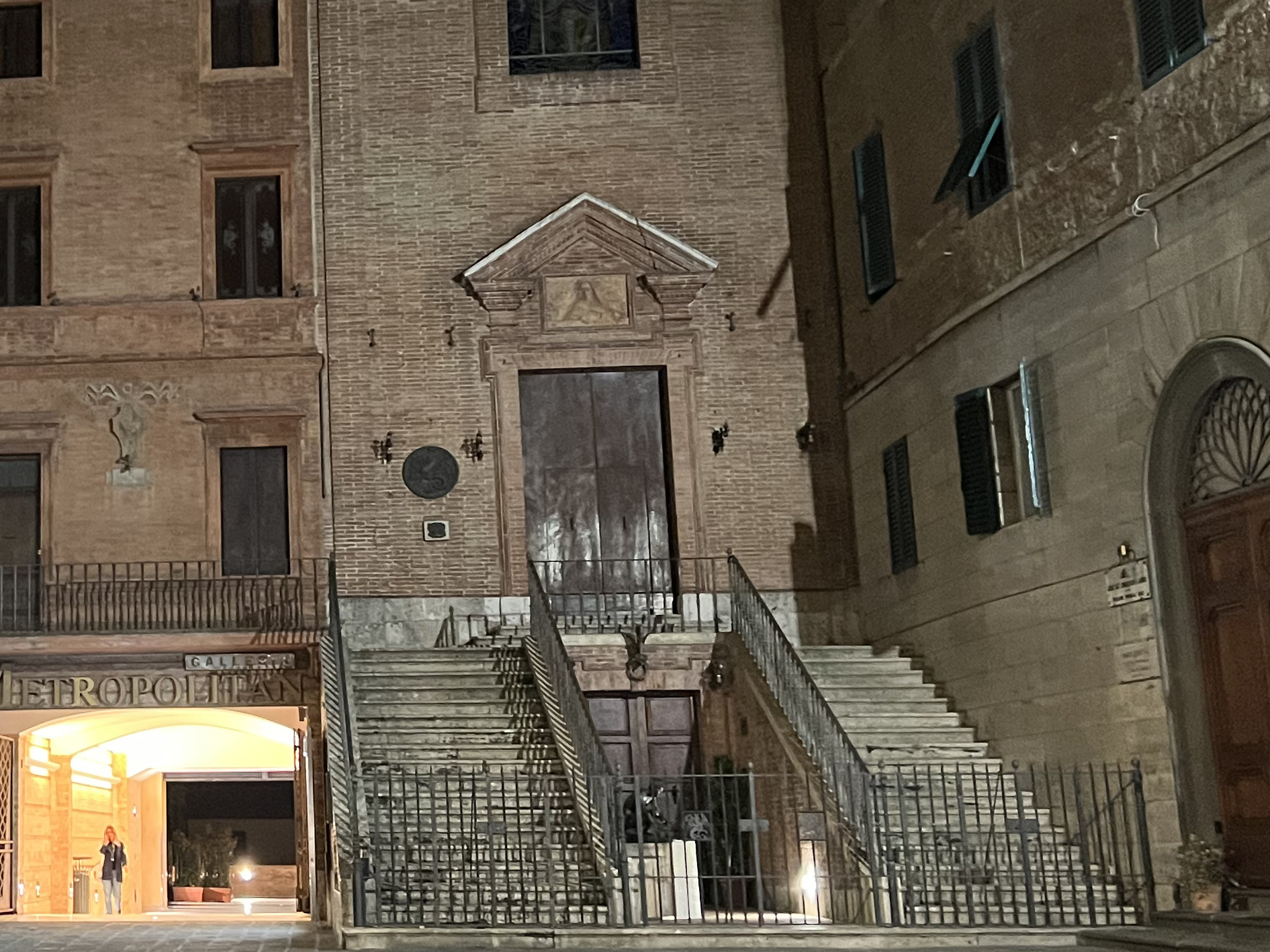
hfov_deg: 32.9
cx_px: 100
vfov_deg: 26.5
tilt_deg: +12.2
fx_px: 2018
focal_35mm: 55
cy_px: 414
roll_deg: +1.5
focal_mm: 5.7
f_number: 1.5
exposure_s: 1/25
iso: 640
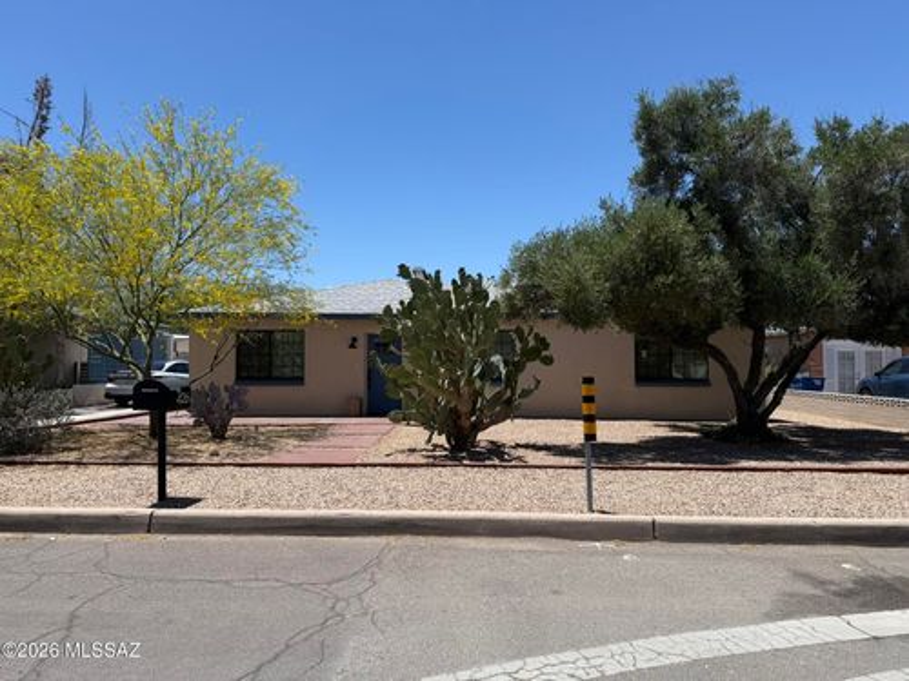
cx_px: 454
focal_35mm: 24
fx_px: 630
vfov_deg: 56.8
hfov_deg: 71.6
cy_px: 340
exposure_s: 1/4673
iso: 80
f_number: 1.78
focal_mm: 6.76
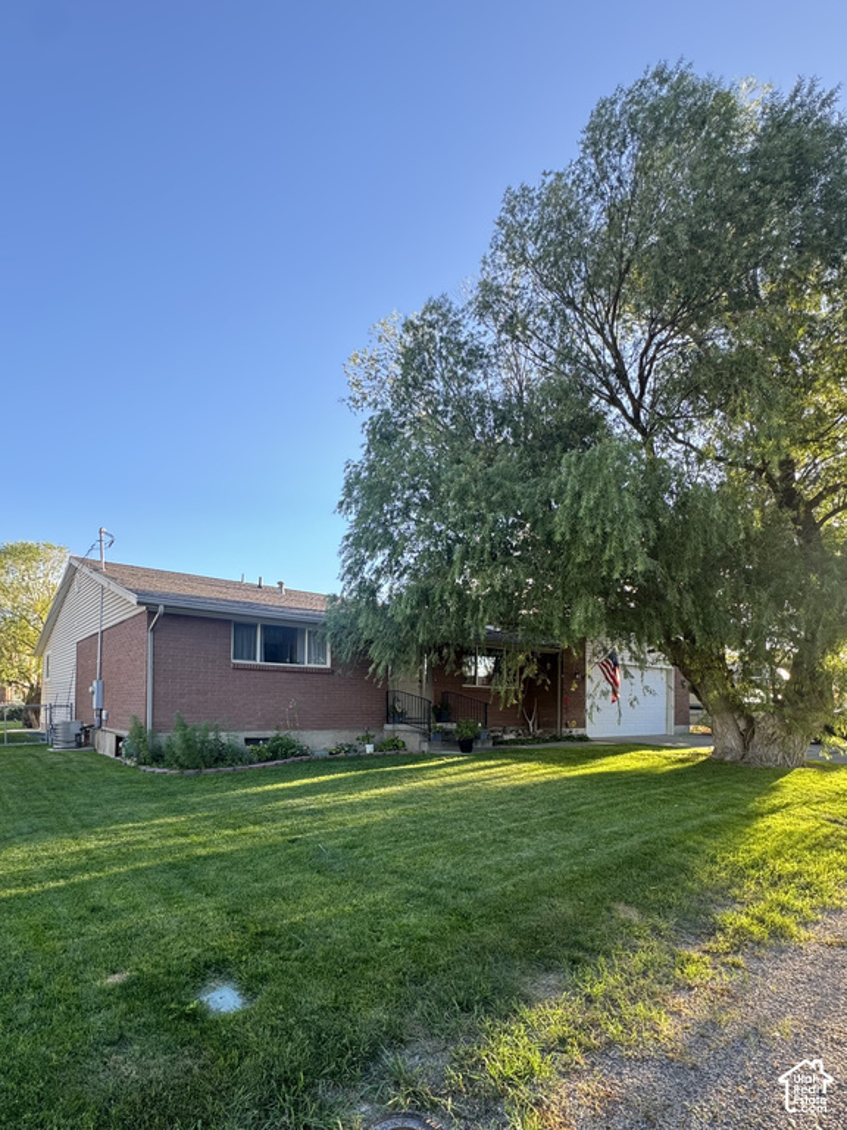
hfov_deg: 85.7
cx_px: 424
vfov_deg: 102.1
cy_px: 565
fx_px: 457
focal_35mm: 14
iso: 80
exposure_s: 1/99
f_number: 2.2
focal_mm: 2.22
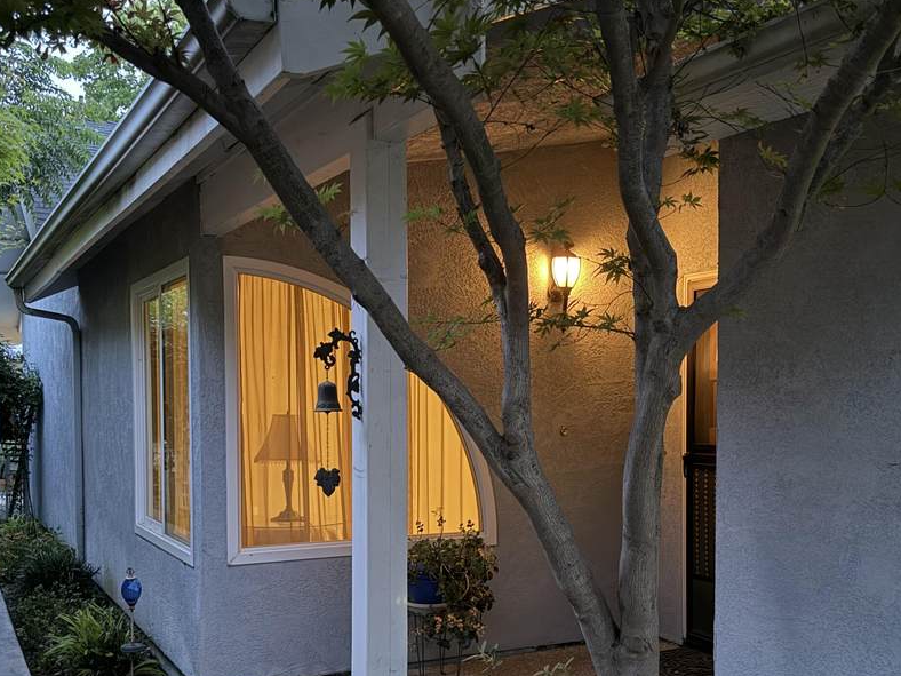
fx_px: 1015
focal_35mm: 39
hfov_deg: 47.8
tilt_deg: -2.1
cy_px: 432
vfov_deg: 36.6
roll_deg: -0.2
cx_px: 483
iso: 1000
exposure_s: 1/15
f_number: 1.78
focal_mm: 6.76
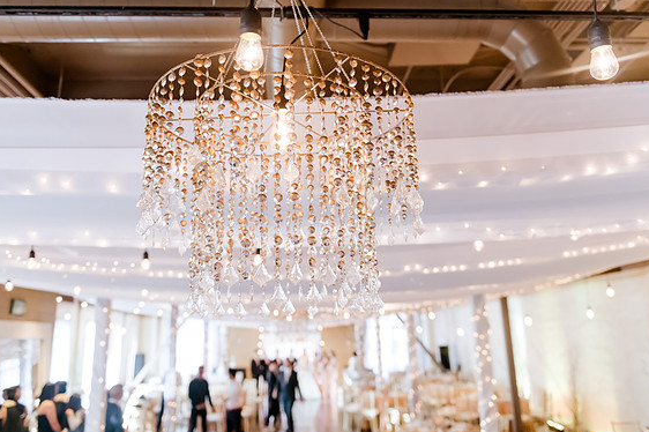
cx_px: 311
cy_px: 197
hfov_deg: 61.9
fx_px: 540
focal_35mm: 30
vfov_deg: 43.5
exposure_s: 1/200
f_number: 2.8
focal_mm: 27
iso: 2500
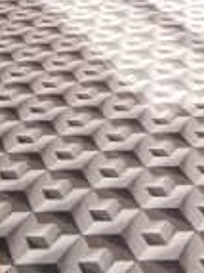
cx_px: 181
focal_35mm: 67
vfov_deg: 24.9
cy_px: -88
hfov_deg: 21.4
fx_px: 527
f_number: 2.2
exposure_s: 1/50
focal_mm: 1.42
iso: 146
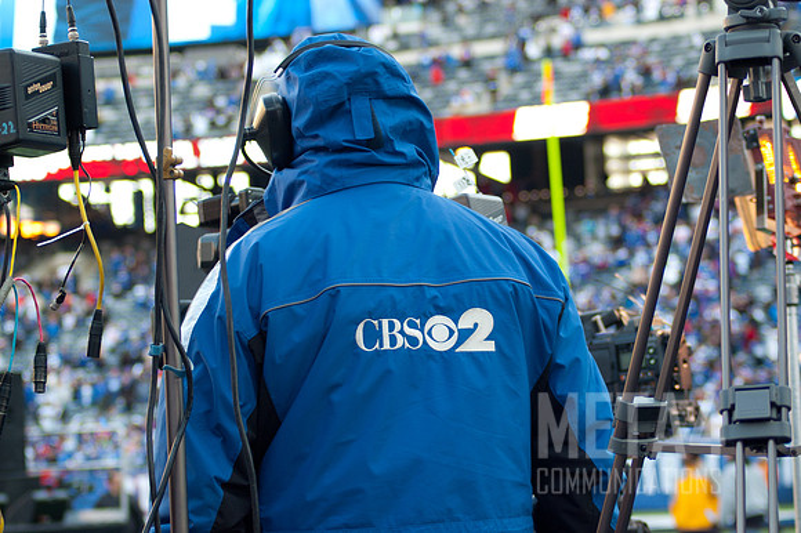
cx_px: 400
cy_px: 266
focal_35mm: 105
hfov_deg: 19.5
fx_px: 2335
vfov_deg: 13.0
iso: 320
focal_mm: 70
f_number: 5
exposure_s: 1/100
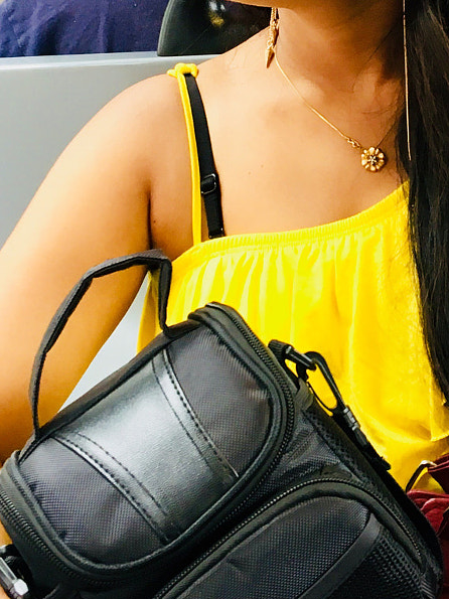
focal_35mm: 78
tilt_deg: -6.5
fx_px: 1349
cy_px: 56
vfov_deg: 24.3
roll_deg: +2.9
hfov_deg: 18.7
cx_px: 379
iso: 80
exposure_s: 1/33
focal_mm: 4.15
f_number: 2.2
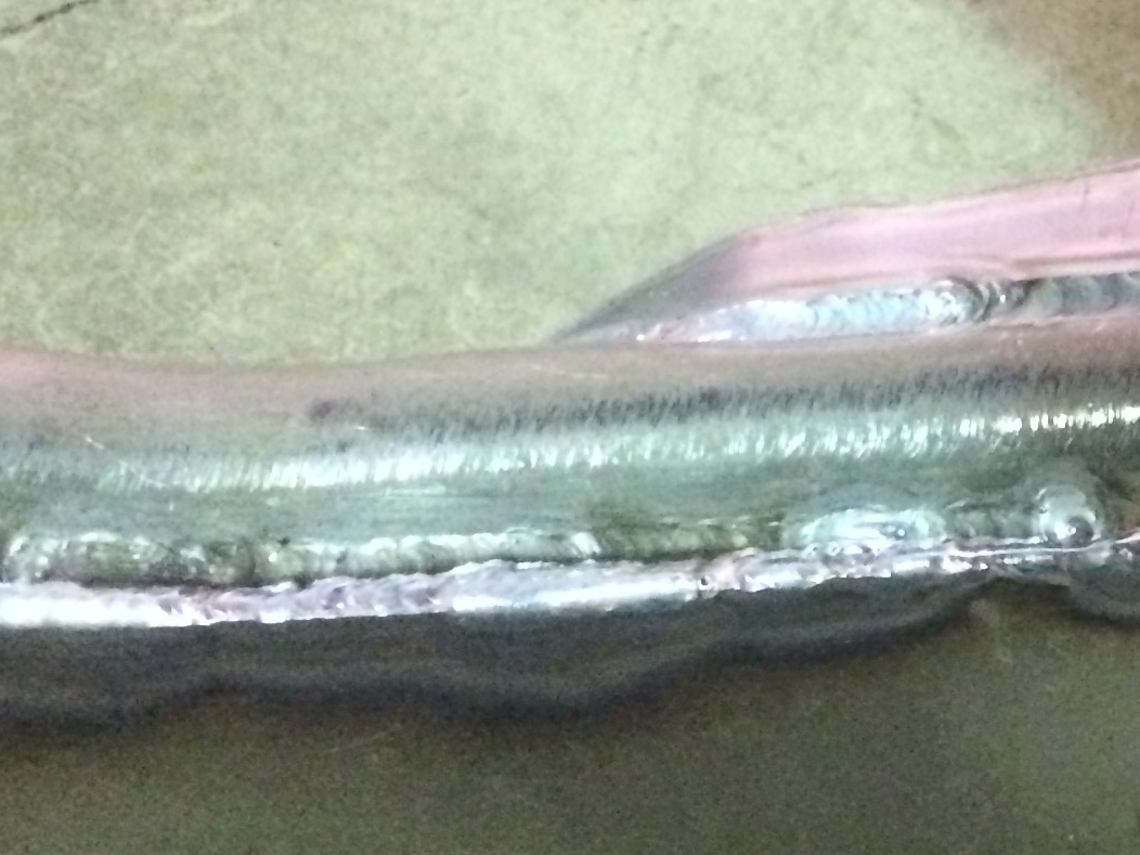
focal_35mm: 90
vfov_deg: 16.3
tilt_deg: -56.9
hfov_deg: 19.9
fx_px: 2964
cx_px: 1505
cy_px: 647
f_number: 2.2
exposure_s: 1/15
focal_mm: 4.15
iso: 800
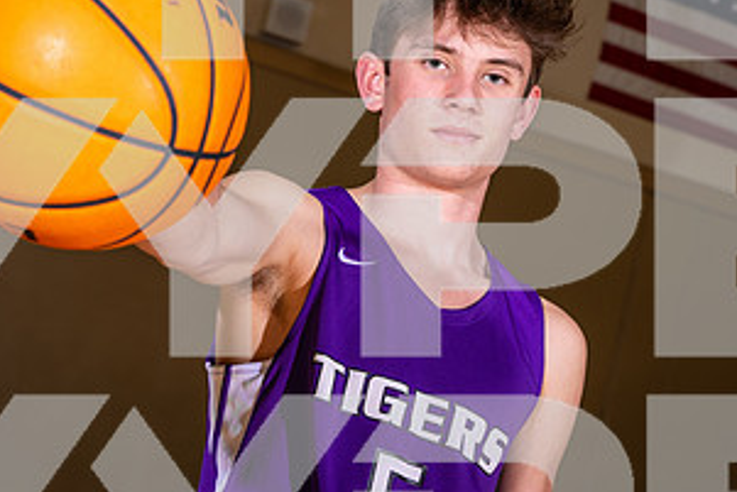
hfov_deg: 18.6
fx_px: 2253
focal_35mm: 110
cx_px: 313
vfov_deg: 12.5
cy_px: 229
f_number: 5.6
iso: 200
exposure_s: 1/125
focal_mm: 57
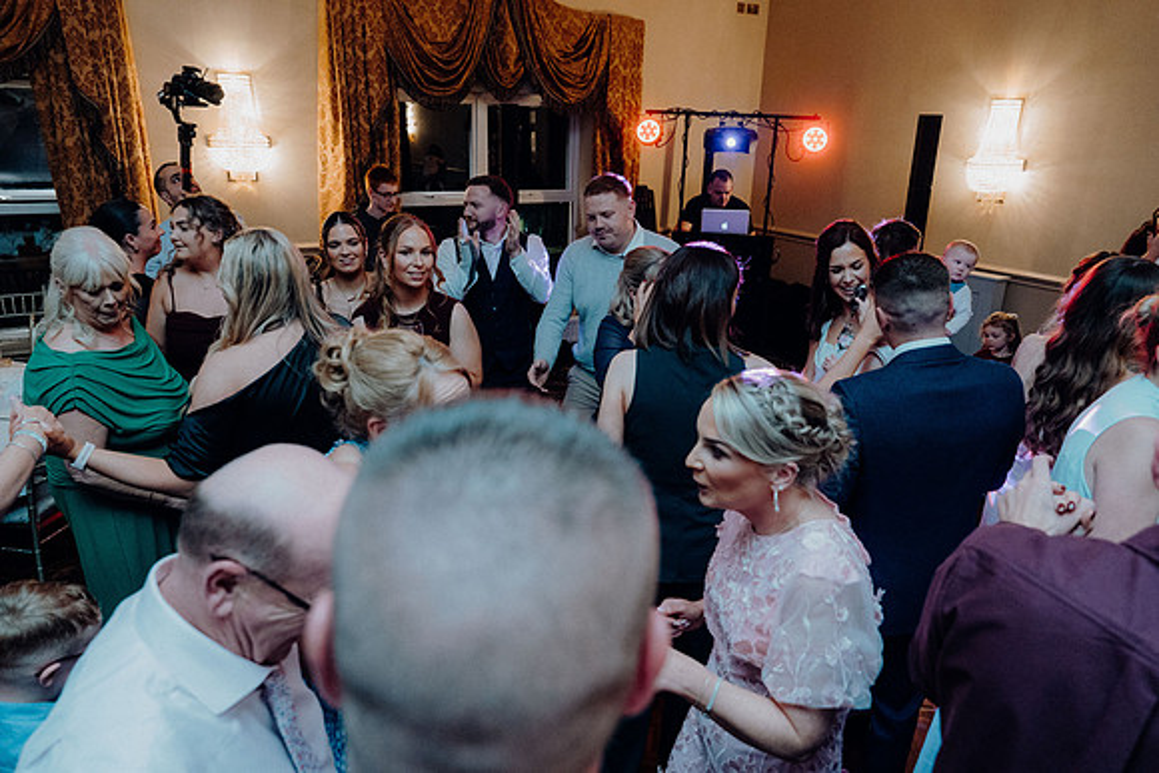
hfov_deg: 73.7
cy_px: 386
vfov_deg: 53.2
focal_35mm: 24
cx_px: 580
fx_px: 773
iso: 3200
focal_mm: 24
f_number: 3.5
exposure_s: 1/160
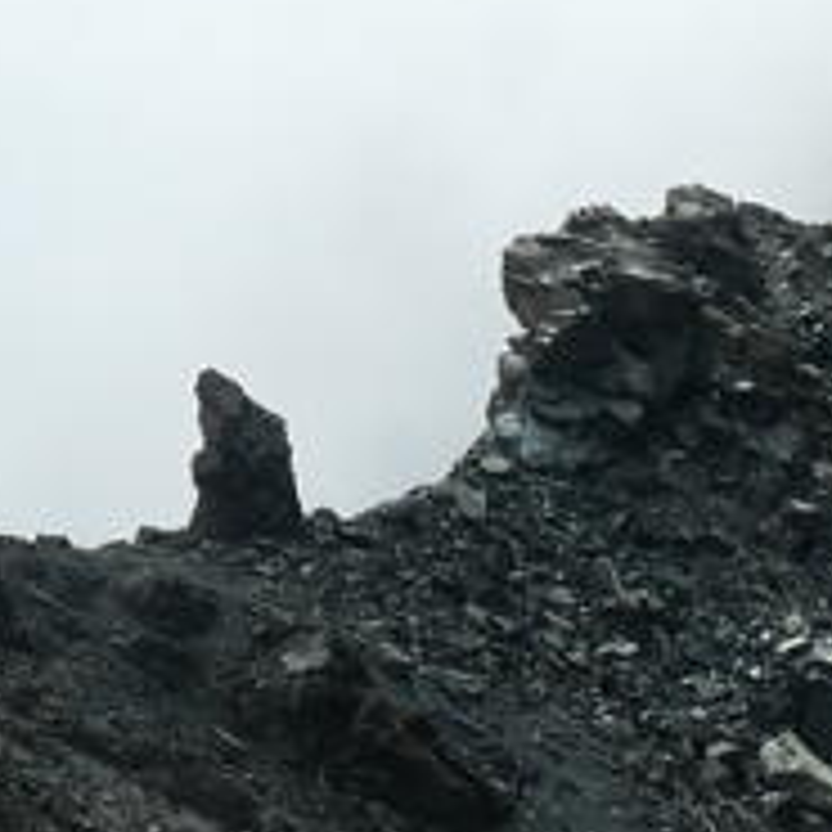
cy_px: 130
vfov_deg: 8.4
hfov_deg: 8.4
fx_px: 5629
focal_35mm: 207
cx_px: 99
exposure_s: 1/1000
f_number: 7.1
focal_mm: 10.9
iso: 200
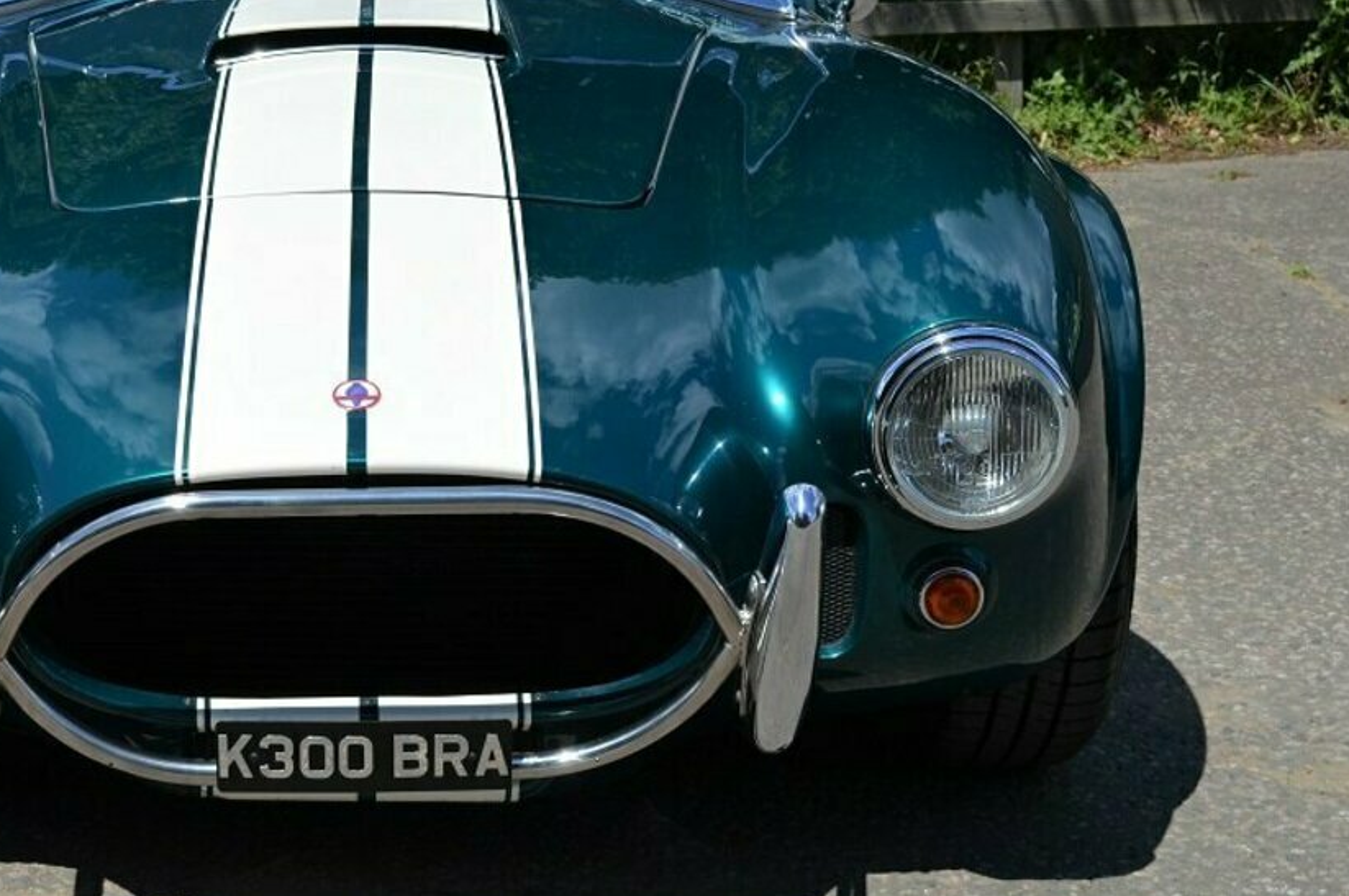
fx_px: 2620
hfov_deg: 28.5
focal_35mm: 70
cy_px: 284
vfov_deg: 19.3
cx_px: 382
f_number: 9
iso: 100
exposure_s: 1/320
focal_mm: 32
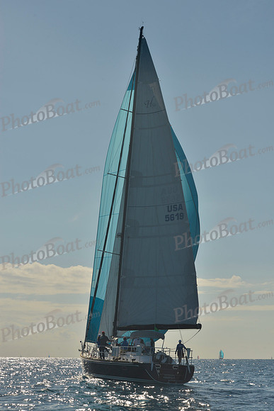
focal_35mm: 70
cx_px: 137
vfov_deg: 28.8
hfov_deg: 19.5
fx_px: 799
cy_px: 206
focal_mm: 70
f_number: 11
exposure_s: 1/500
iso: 200
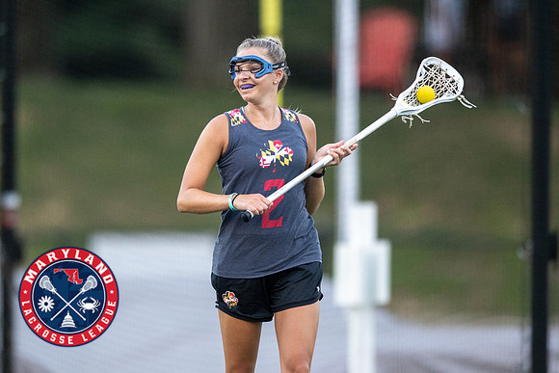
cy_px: 196
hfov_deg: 3.3
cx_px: 249
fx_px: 9699
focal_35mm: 624
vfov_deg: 2.2
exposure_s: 1/1000
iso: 3200
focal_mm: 400
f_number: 2.8
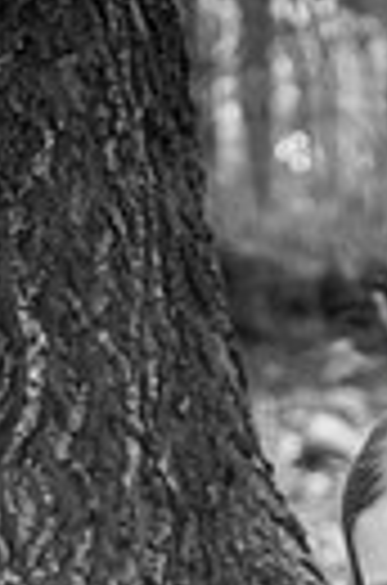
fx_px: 3826
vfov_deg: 8.6
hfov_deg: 5.8
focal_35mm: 236
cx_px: 482
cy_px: 778
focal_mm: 68
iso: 800
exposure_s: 1/320
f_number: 4.5
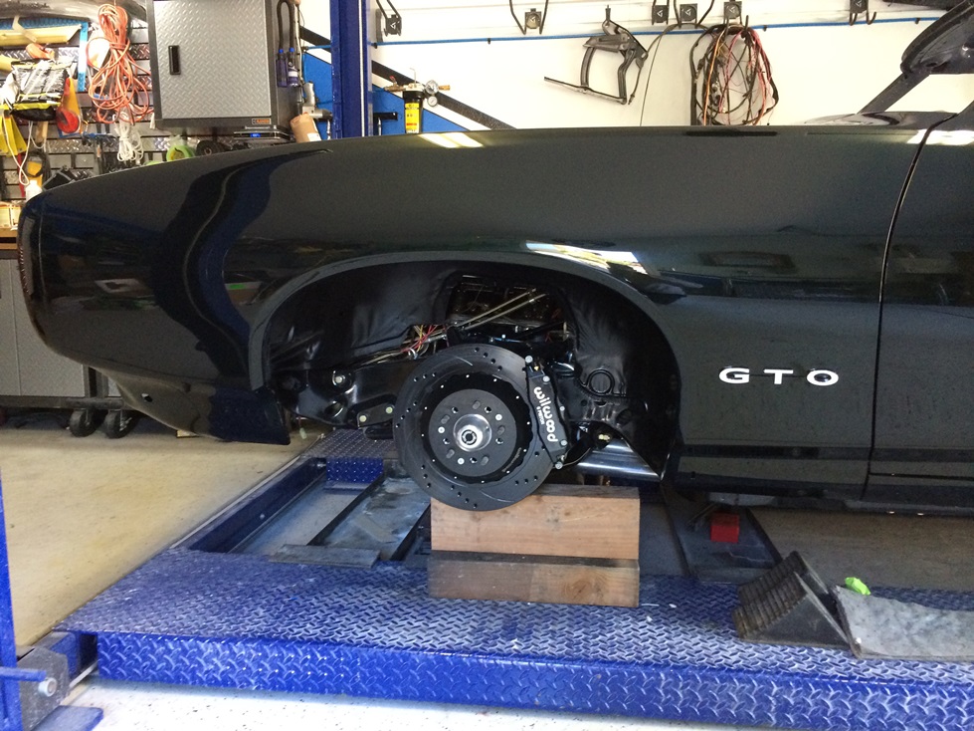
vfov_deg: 46.8
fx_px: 844
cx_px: 487
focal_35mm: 30
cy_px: 366
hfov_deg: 60.0
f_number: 2.2
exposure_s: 1/30
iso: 250
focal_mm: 4.12
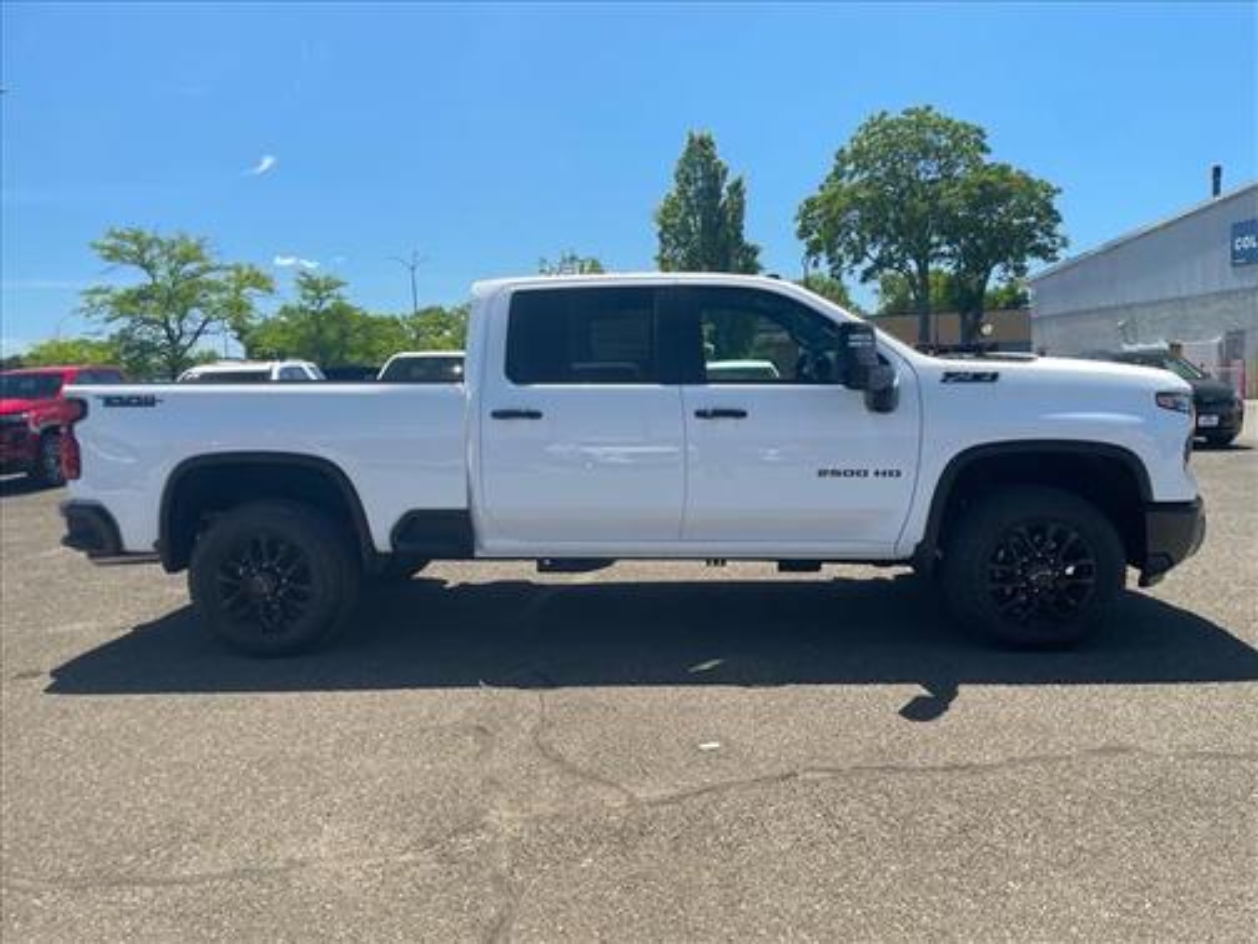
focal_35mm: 26
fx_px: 945
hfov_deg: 67.3
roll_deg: +2.3
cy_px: 472
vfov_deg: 53.1
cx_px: 629
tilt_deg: -4.8
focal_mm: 4.2
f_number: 1.6
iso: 32
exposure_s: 1/779
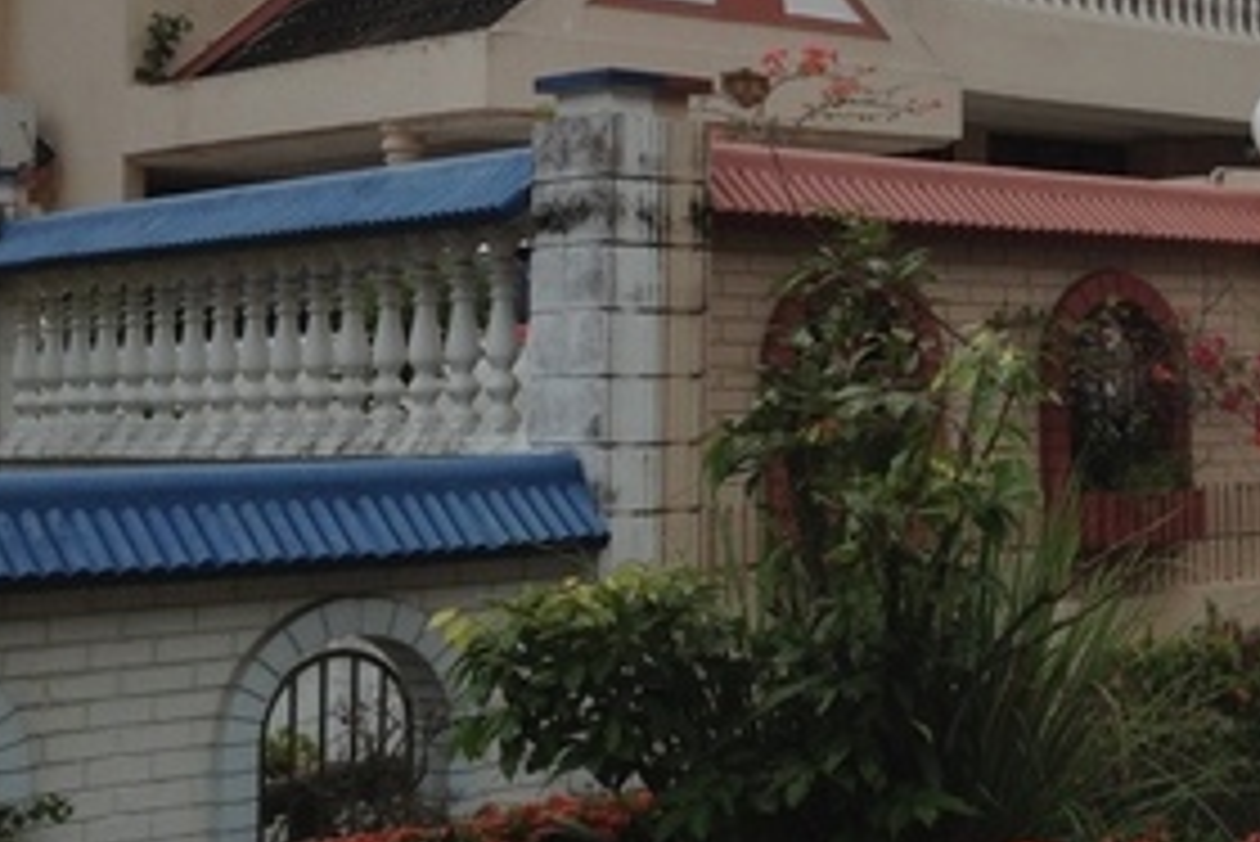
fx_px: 2731
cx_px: 1206
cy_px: 135
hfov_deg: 25.0
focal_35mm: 78
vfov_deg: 17.3
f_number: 2.4
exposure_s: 1/3953
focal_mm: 4.28
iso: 50
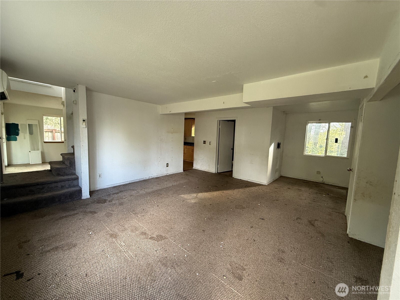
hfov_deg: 102.1
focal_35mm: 14
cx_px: 200
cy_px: 150
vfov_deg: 85.7
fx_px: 162
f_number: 2.2
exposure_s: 1/87
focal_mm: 2.22
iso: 400
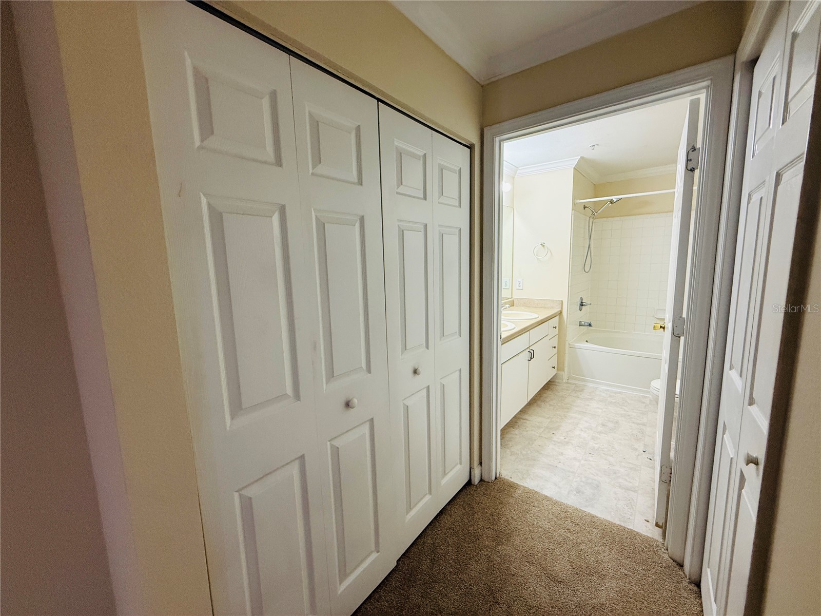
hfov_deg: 102.1
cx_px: 410
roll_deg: +0.9
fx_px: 332
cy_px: 308
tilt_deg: -6.2
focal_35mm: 14
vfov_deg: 85.7
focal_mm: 2.22
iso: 320
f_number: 2.2
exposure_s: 1/120
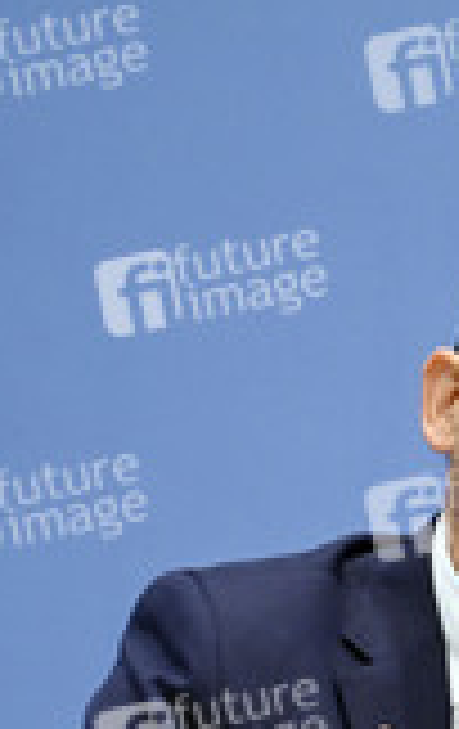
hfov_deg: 8.4
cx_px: 992
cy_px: 621
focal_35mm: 147
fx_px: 2927
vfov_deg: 14.1
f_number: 4
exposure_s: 1/1000
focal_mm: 52
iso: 5000
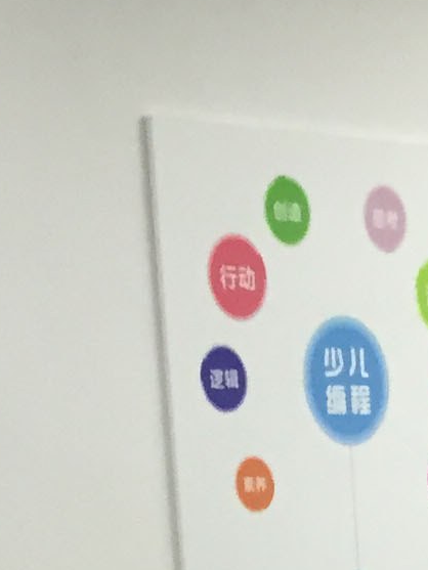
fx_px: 2801
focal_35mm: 170
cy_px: 1475
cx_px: 812
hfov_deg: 8.4
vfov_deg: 9.9
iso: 100
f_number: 2.2
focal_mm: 4.15
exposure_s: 1/33
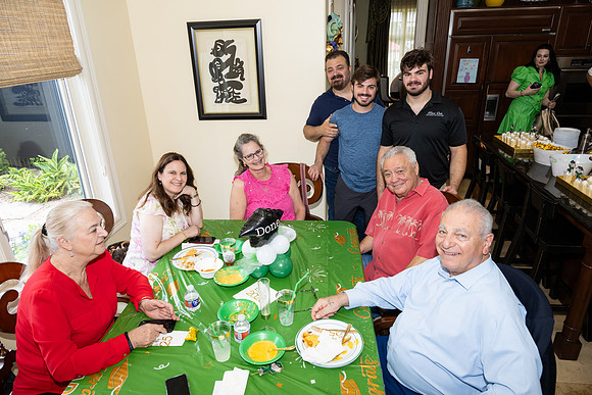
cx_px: 296
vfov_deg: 53.2
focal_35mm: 24
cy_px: 198
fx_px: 395
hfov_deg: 73.7
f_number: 5.6
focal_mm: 24
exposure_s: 1/200
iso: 800
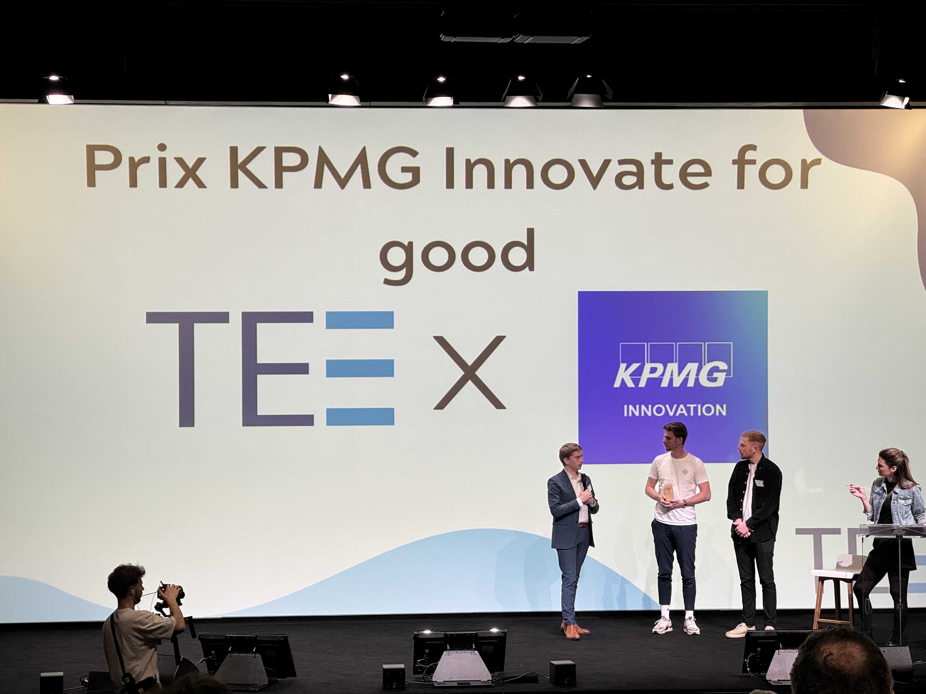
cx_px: 463
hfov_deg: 25.3
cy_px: 347
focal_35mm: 77
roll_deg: +0.4
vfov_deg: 19.1
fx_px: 2060
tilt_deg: -0.3
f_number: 2.8
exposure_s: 1/50
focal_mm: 9
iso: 160
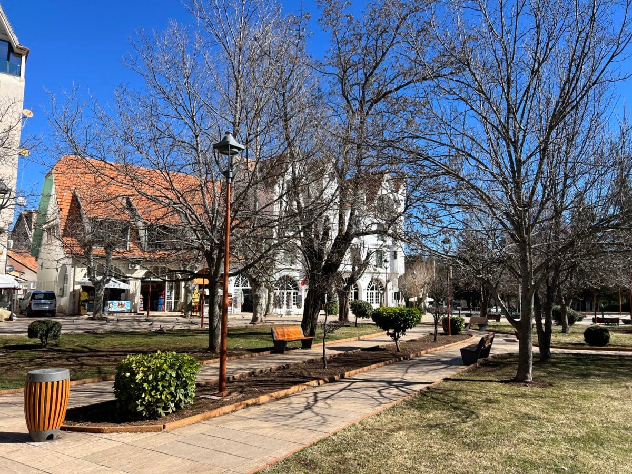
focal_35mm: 26
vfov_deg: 53.1
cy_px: 237
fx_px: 475
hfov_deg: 67.3
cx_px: 316
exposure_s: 1/3165
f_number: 1.5
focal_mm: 5.7
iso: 50
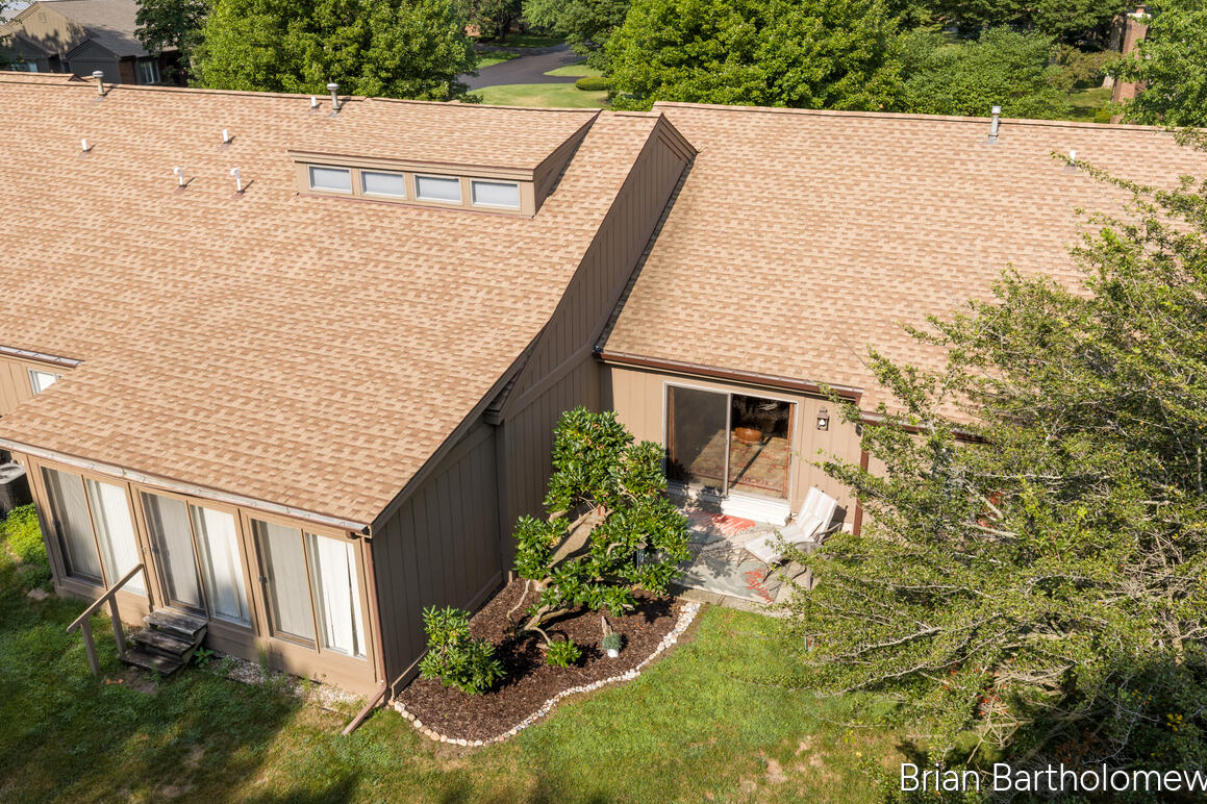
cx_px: 600
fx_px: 972
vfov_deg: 44.9
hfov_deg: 63.7
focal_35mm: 29
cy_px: 391
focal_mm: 14.45
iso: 100
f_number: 5.6
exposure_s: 1/120
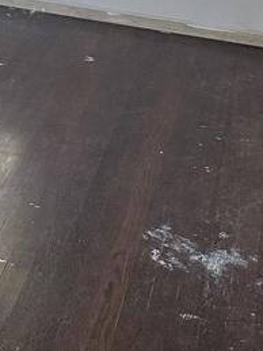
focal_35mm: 95
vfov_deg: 19.1
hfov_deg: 13.9
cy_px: -107
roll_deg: -0.9
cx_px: -205
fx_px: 963
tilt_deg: -13.3
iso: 200
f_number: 1.78
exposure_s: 1/121
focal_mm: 6.86
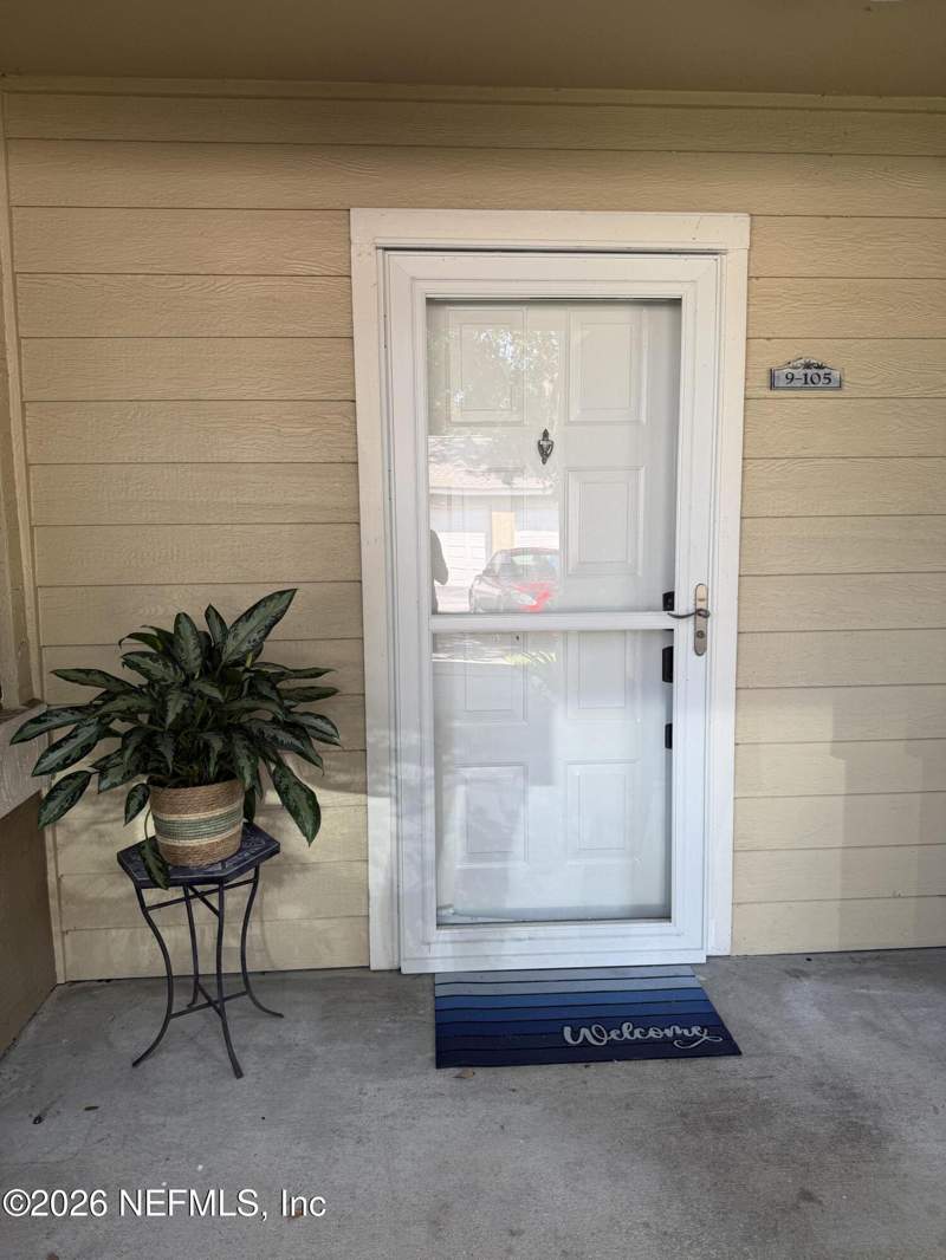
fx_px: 874
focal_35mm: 24
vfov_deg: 71.6
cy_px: 630
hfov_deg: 56.8
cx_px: 473
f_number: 1.78
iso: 64
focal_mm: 6.76
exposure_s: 1/121
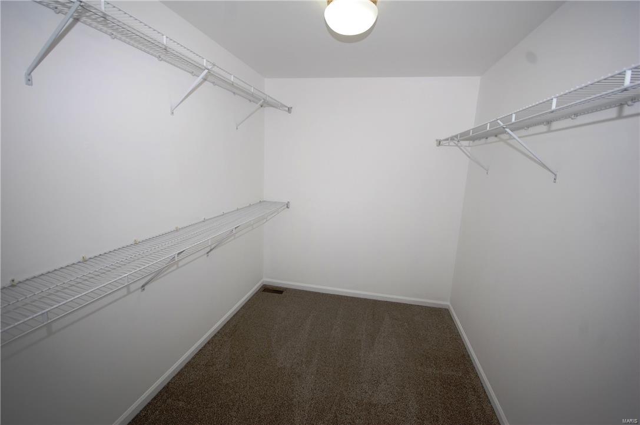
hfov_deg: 100.5
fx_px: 266
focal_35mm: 15
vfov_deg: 77.2
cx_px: 320
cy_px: 212
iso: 200
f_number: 4
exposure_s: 1/60
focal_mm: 10
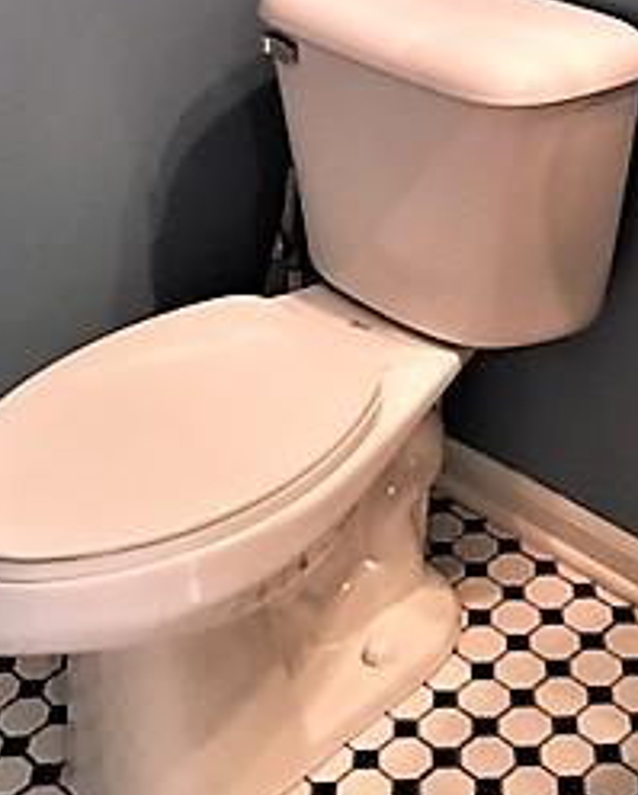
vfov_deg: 24.1
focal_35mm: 73
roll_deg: +3.6
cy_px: -115
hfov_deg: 21.0
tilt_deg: -18.5
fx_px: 1720
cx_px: 410
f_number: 2.2
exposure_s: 1/30
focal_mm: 4.15
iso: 160
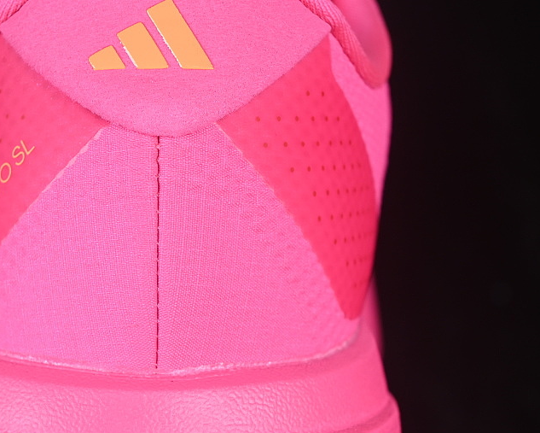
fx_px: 1919
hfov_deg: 16.0
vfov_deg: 12.8
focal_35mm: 120
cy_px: 301
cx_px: 142
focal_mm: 50
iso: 160
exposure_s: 1/80
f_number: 7.1
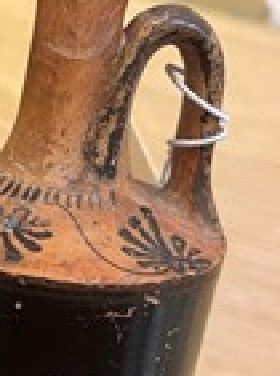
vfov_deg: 26.4
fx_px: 802
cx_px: -3
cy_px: 179
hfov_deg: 19.2
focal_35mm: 74
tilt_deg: -68.3
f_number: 1.6
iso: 160
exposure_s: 1/50
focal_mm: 5.1
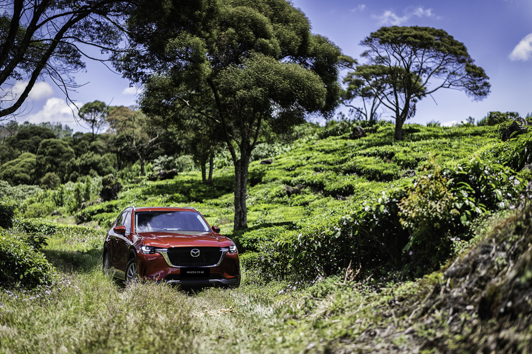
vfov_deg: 23.4
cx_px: 266
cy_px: 177
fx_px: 857
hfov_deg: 34.5
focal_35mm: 58
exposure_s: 1/4000
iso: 64
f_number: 1.4
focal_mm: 58
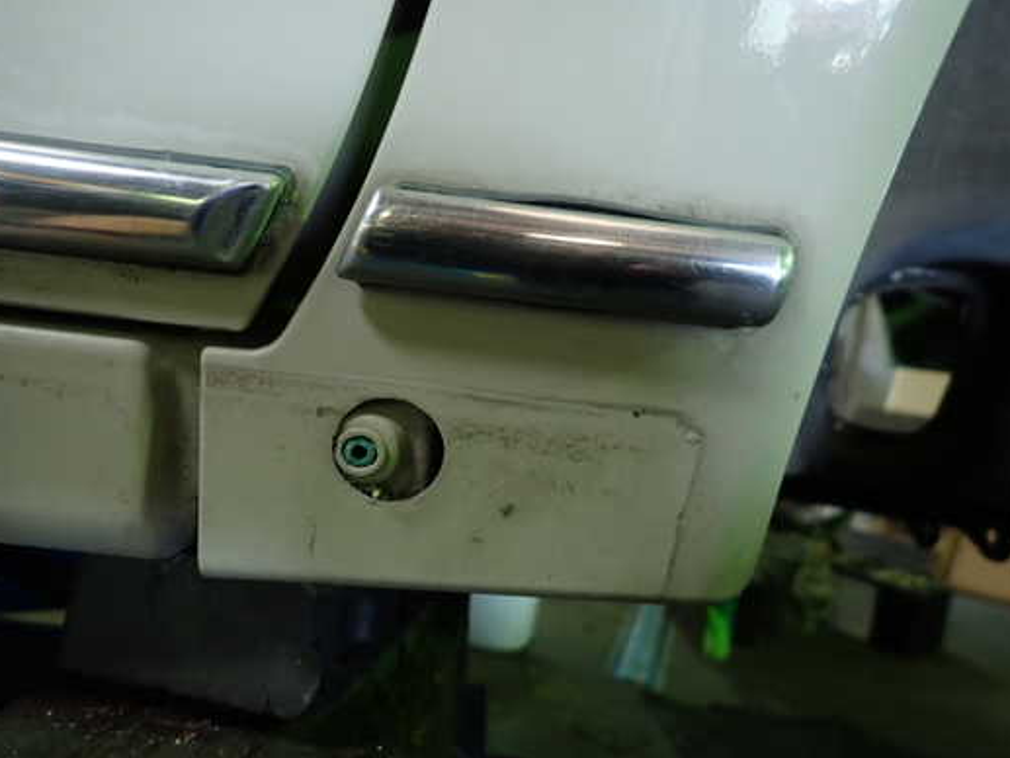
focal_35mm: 29
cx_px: 512
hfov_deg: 61.6
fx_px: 846
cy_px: 389
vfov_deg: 48.2
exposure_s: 1/40
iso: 200
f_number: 2
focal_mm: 4.5
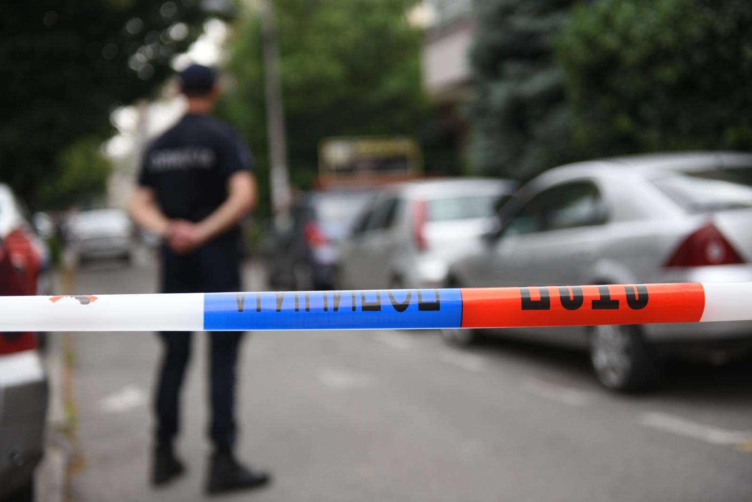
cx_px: 376
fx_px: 1087
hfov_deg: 38.2
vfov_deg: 26.0
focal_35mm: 52
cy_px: 251
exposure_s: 1/2000
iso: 800
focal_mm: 52
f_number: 2.8
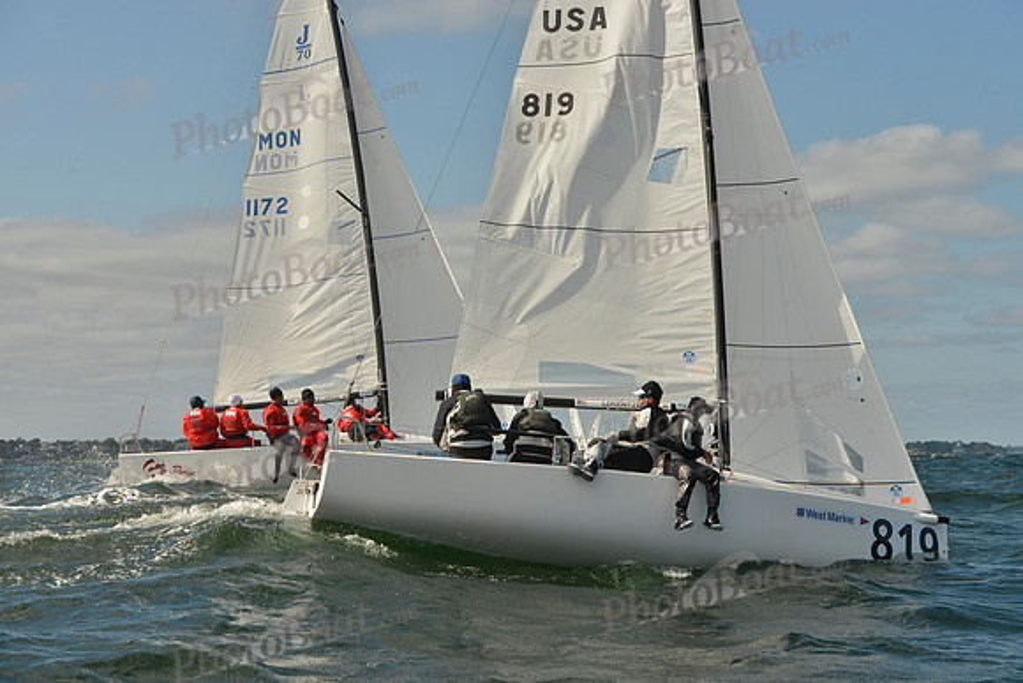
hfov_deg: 28.8
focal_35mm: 70
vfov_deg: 19.5
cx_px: 512
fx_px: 1990
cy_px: 342
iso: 400
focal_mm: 70
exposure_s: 1/2000
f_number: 9
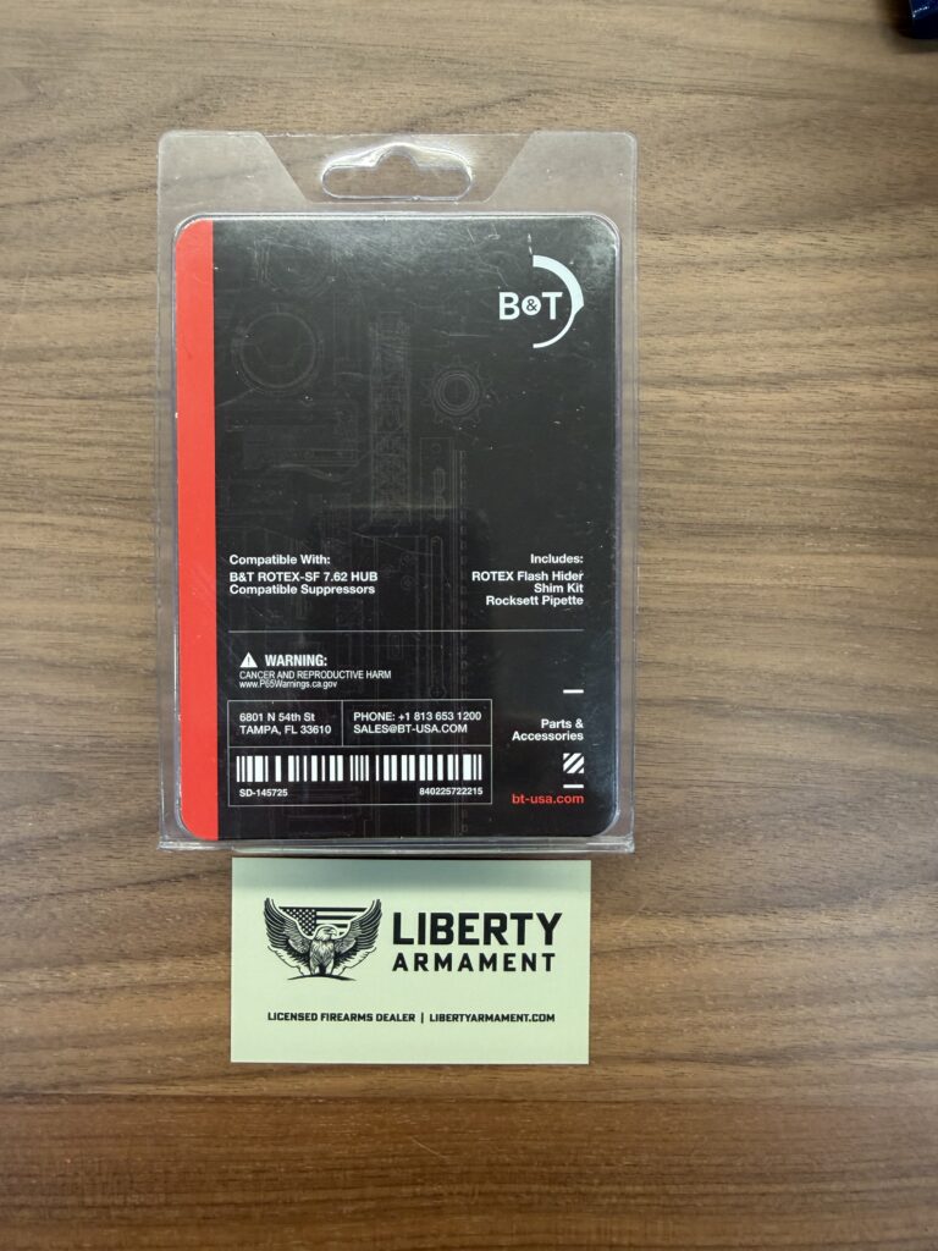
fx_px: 867
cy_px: 626
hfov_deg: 56.8
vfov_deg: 71.6
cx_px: 469
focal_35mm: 24
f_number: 2.2
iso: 200
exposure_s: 1/60
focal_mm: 2.22
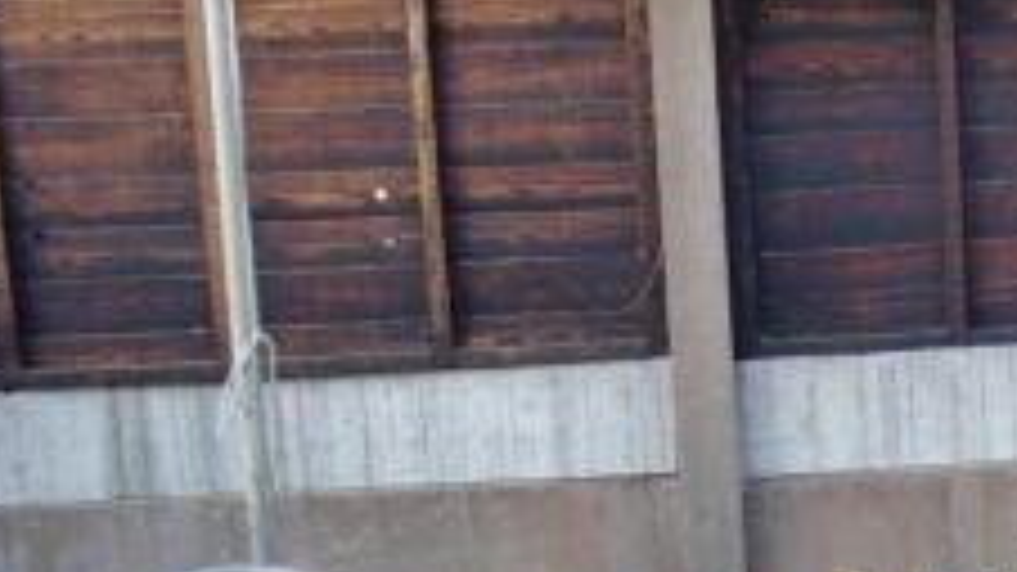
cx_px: 1064
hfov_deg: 20.4
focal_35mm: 101
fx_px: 2723
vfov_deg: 11.8
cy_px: 610
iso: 80
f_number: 2.8
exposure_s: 1/60
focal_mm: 6.3
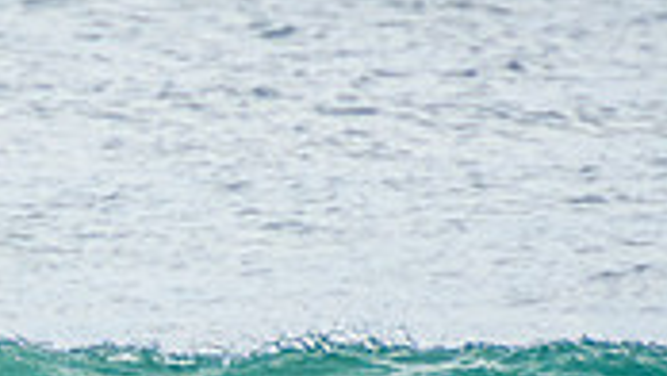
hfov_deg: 1.0
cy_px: 489
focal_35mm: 2100
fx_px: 37152
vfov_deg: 0.6
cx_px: -88
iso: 400
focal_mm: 400
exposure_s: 1/2000
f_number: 5.6
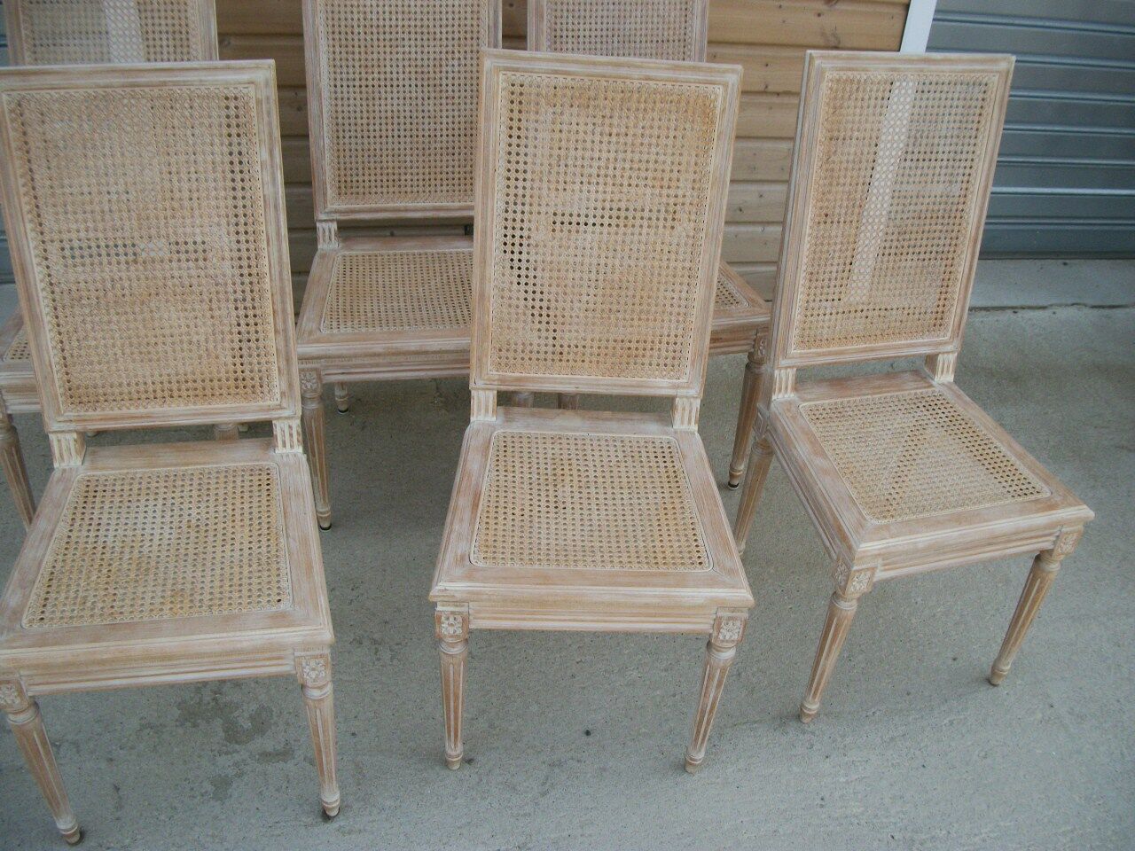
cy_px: 426
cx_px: 568
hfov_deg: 56.8
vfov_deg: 44.2
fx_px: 1049
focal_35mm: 32
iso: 80
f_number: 8.8
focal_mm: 5.7
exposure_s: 1/60
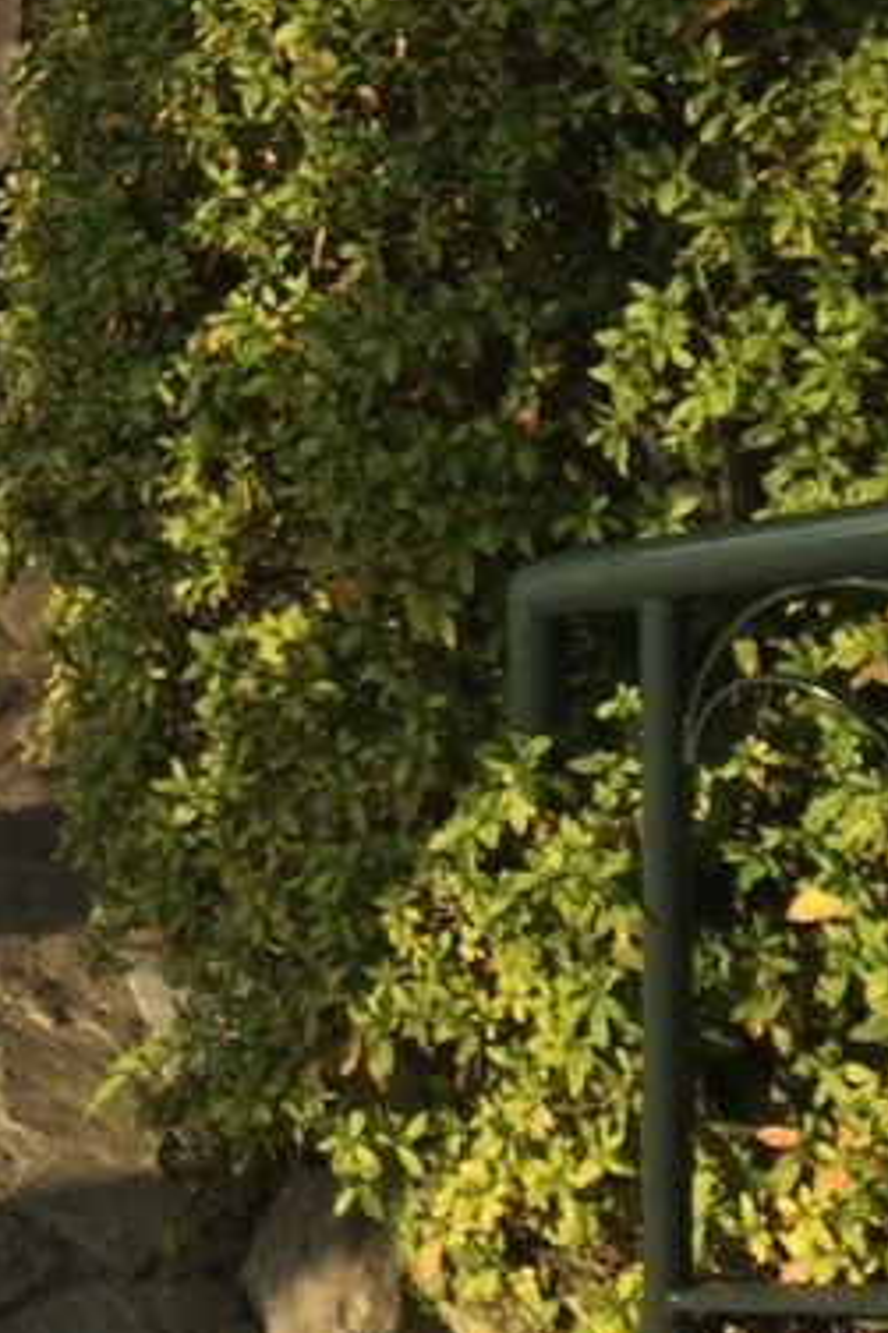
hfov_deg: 13.4
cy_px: -707
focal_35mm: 96
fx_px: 3555
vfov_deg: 18.6
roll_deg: -0.5
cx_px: -453
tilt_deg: -10.9
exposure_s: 1/855
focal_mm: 4.15
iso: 32
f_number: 2.2
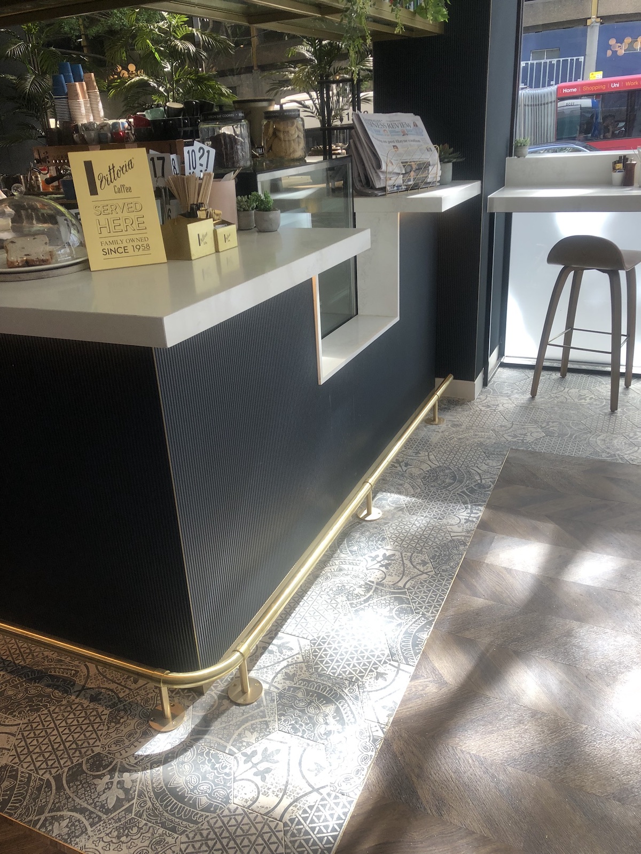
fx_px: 691
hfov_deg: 49.7
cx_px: 320
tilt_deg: -22.4
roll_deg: +2.2
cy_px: 427
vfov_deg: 63.4
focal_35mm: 28
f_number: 1.8
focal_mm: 4
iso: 40
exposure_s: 1/100
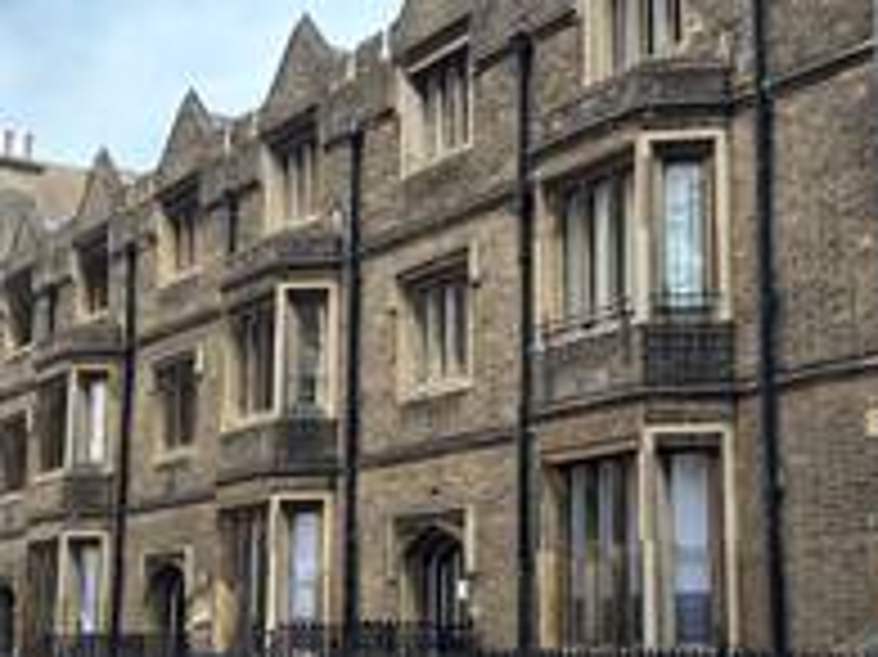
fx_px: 1622
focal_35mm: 64
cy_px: 378
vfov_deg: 22.9
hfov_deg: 30.3
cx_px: 432
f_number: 1.6
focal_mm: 5.96
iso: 50
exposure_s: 1/1437
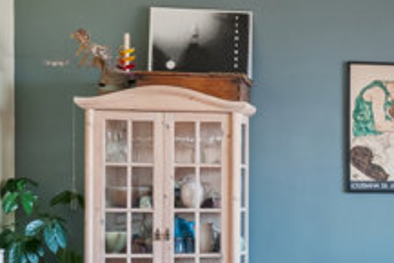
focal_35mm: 83
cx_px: 628
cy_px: 224
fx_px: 907
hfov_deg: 20.2
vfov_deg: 16.3
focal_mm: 15
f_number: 10
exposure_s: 1/10
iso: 200
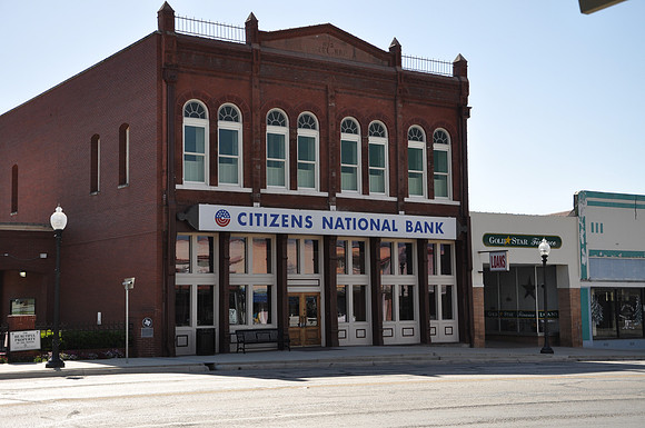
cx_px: 322
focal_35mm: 52
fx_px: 939
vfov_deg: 25.7
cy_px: 214
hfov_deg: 37.9
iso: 200
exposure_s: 1/200
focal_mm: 35
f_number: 6.3
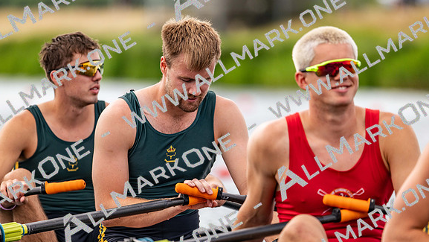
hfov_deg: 5.1
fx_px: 4791
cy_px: 131
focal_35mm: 421
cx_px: 214
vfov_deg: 2.9
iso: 560
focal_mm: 400
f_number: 4.5
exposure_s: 1/2500
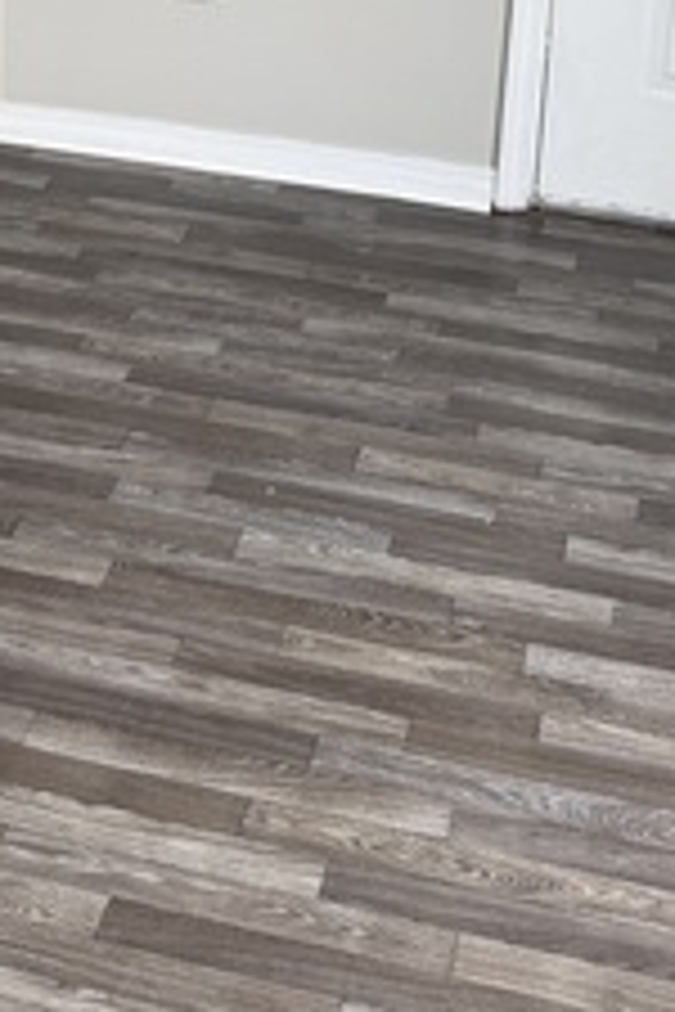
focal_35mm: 74
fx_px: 2081
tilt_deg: -16.3
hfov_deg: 18.2
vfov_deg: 25.2
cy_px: -128
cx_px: 104
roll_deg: -2.4
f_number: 1.78
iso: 50
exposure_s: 1/121
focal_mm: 6.76
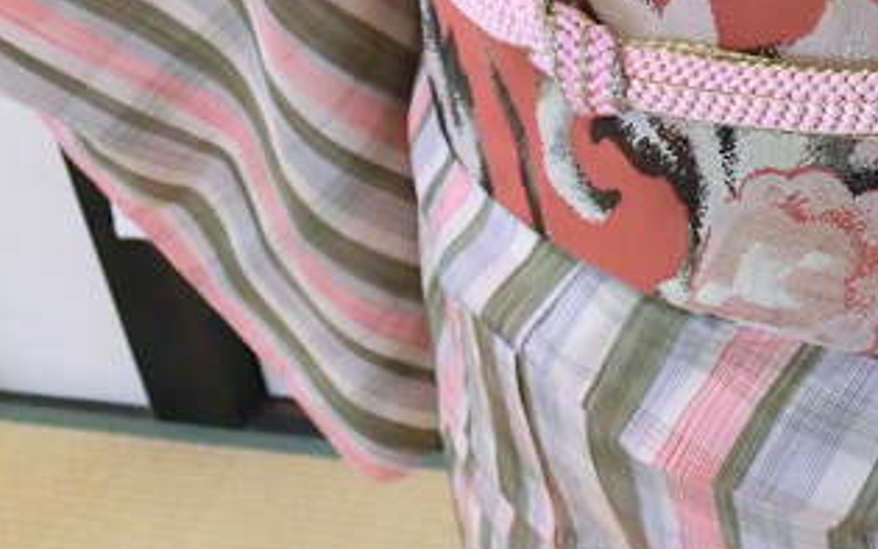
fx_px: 1699
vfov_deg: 18.1
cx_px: 867
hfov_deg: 27.4
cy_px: 75
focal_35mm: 71
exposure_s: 1/60
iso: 640
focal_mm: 5.86
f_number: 3.7
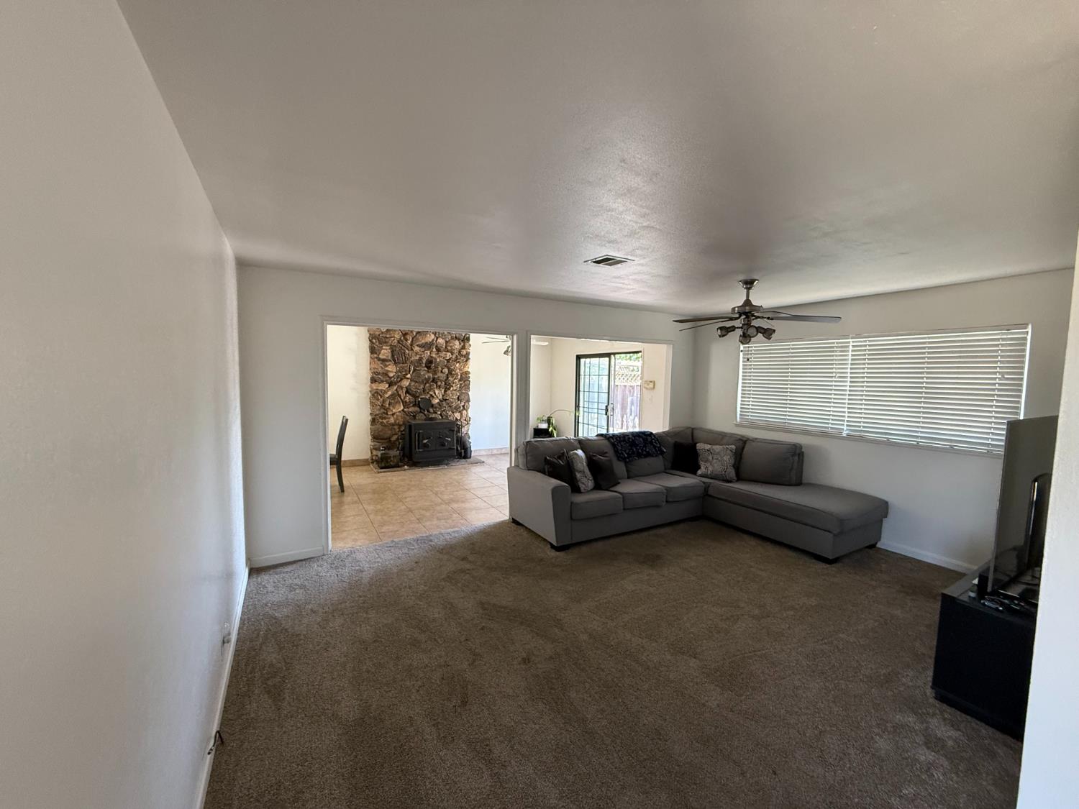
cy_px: 404
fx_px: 436
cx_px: 540
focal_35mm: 14
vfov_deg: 85.7
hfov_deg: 102.1
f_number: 2.2
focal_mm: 2.22
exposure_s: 1/81
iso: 320
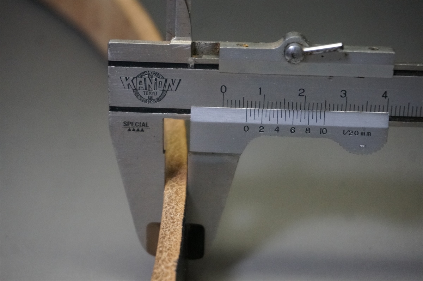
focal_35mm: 72
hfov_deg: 28.1
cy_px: 140
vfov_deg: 18.9
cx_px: 212
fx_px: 845
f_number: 5.6
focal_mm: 48
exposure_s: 1/160
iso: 3200
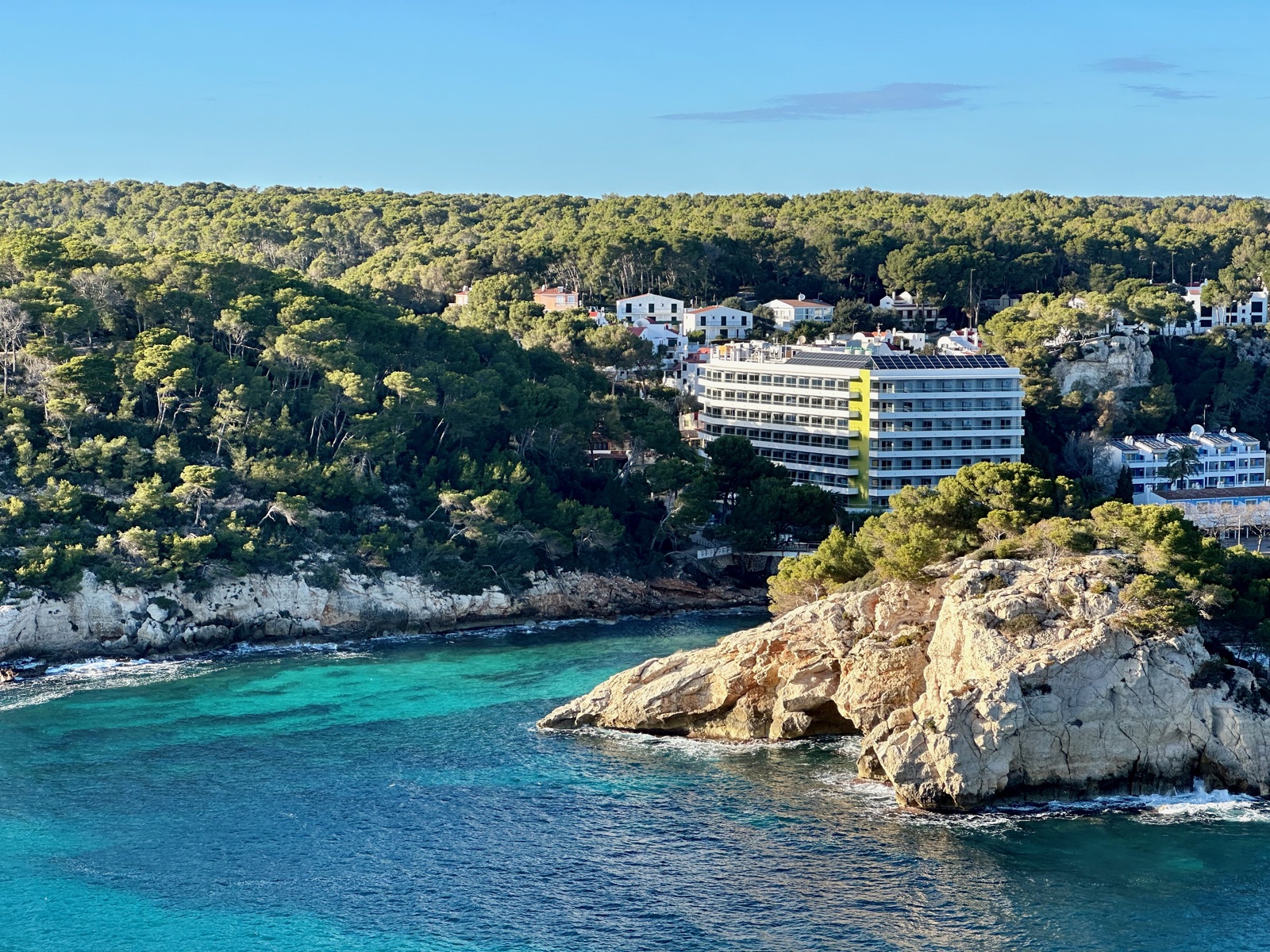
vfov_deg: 19.1
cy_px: 476
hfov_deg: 25.3
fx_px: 2825
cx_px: 635
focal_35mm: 77
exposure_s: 1/321
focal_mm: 9
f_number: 2.8
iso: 32
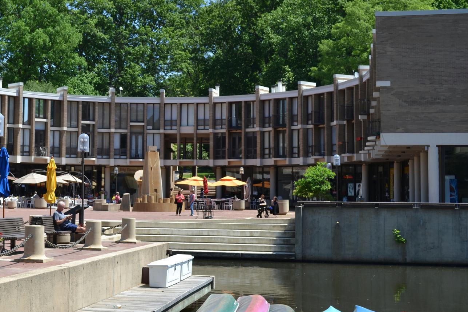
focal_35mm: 62
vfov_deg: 21.9
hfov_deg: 31.8
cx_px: 117
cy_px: 140
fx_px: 806
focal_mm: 26
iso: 100
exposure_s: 1/200
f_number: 7.1
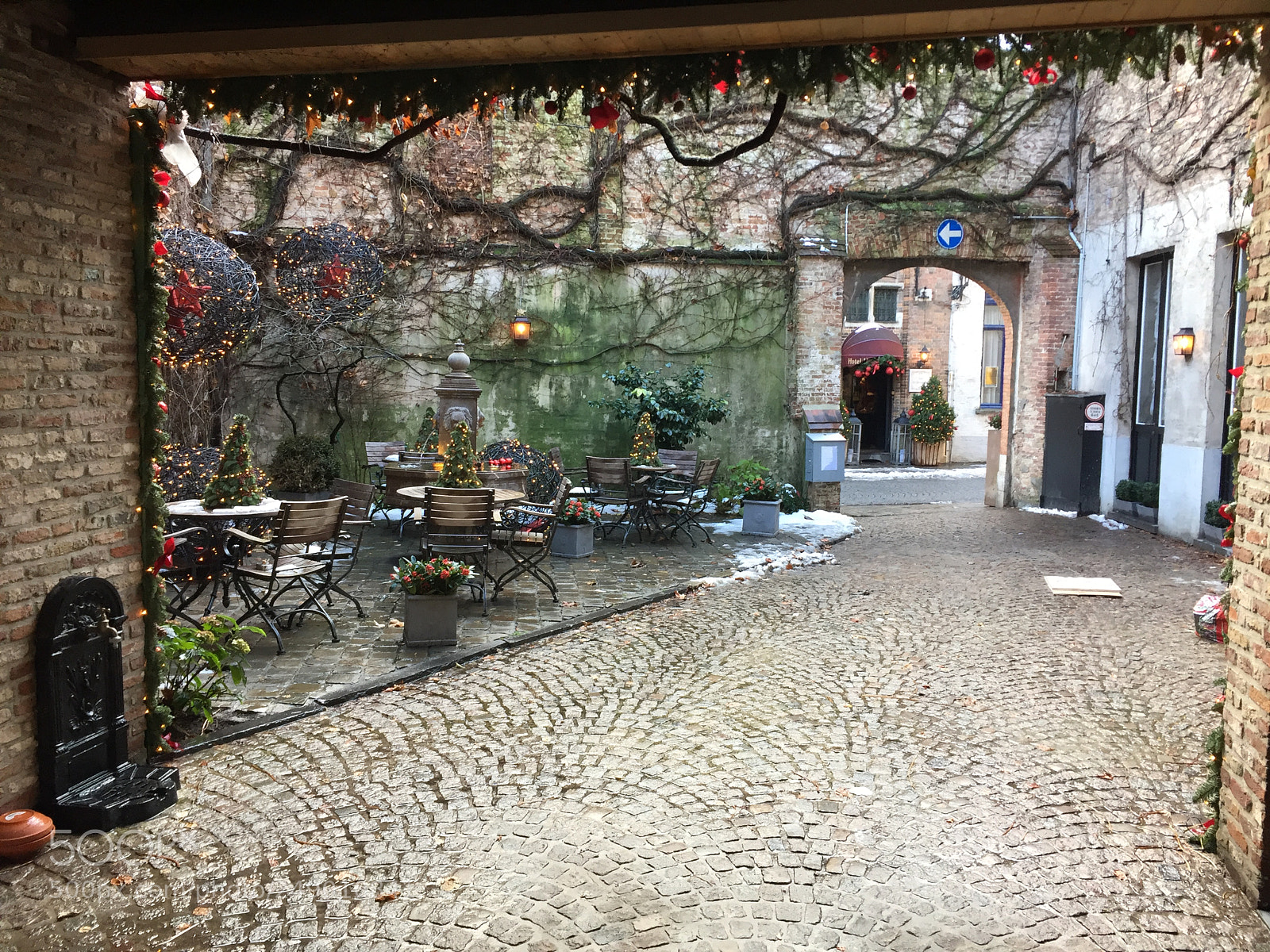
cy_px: 476
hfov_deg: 61.7
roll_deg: +0.8
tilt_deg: -4.2
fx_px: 1064
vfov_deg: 48.2
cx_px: 635
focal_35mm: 29
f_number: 2.2
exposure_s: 1/33
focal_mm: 4.15
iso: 40
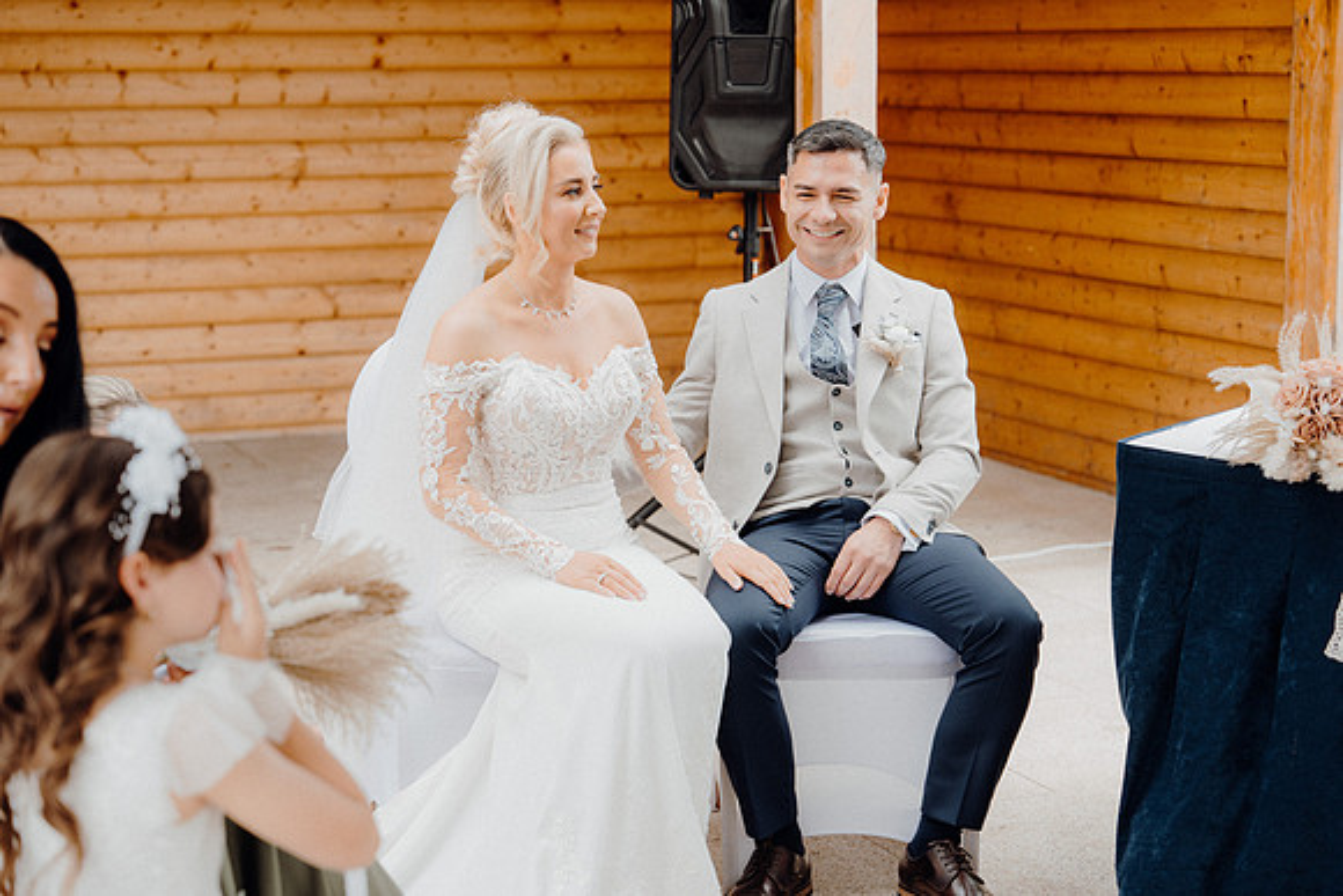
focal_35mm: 70
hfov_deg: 28.8
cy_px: 448
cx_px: 672
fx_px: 2612
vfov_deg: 19.5
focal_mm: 70
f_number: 3.5
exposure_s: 1/200
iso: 125
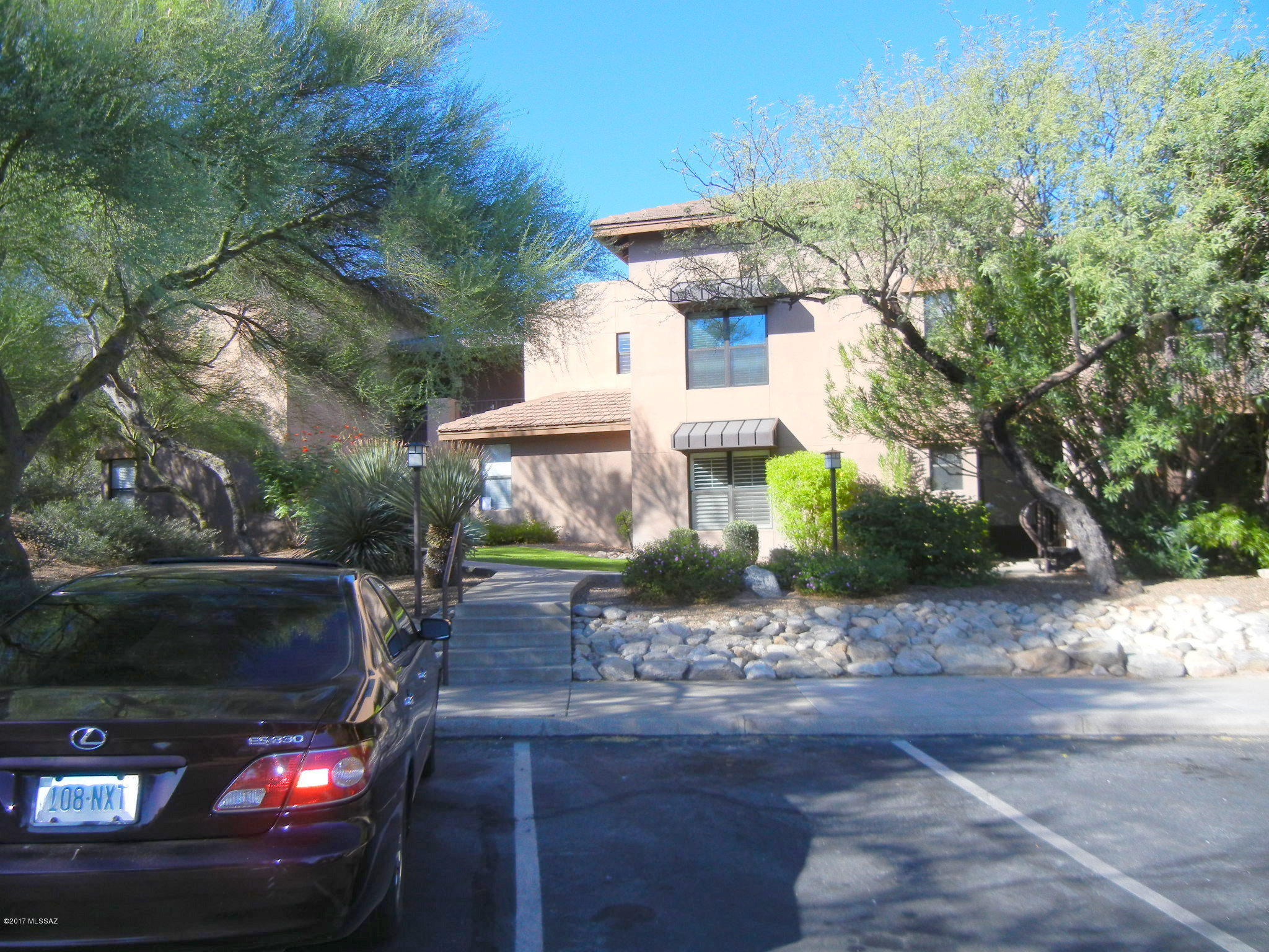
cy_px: 476
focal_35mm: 30
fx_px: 1100
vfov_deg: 46.8
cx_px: 634
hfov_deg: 60.0
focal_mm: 5.4
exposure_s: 1/818
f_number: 3.5
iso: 160
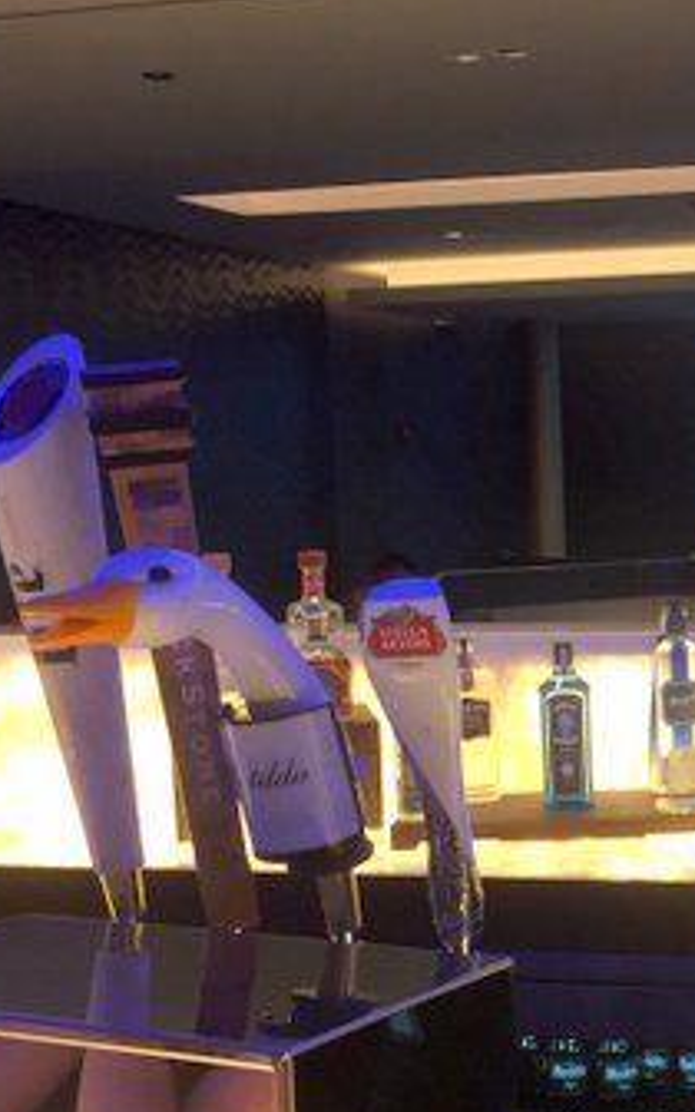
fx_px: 1940
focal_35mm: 64
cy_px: 700
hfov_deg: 19.1
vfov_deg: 31.8
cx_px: 847
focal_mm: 4.15
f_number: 2.2
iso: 32
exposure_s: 1/40
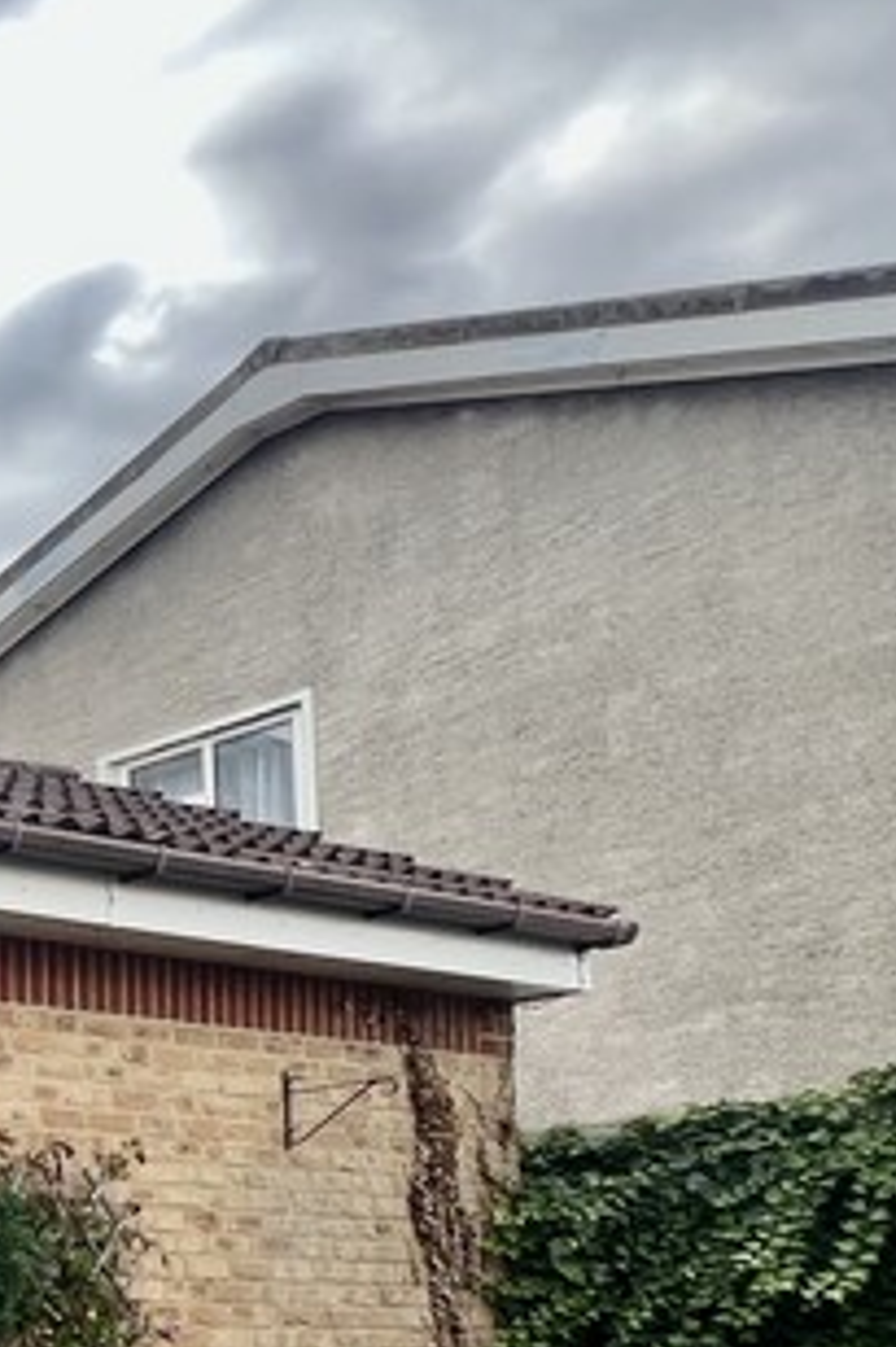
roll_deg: +1.1
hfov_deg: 16.7
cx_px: -1097
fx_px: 1682
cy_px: 1308
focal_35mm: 45
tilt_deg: +2.2
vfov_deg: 39.2
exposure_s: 1/371
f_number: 1.8
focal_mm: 1.57
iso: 32
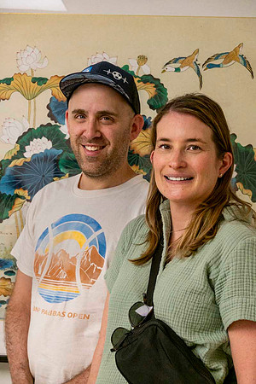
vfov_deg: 23.1
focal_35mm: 88
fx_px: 939
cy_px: 192
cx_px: 128
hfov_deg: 15.5
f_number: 4.5
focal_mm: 32.07
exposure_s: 1/200
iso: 2000
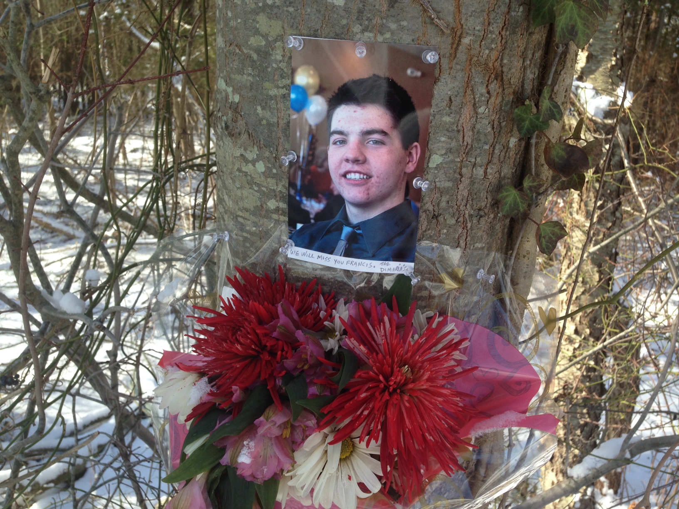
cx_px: 340
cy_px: 254
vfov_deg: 42.9
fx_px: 647
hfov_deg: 55.4
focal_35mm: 33
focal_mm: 4.12
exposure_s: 1/407
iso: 50
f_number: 2.4
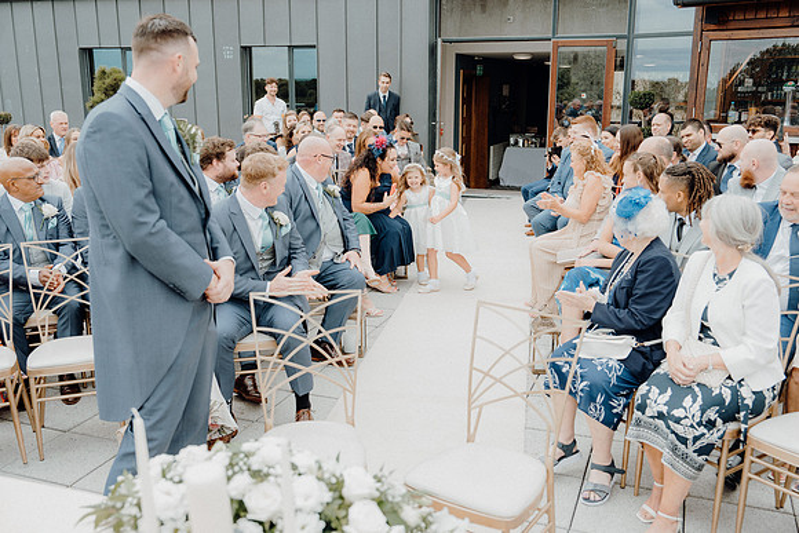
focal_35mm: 34
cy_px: 266
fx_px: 755
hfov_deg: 55.8
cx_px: 400
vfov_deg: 38.9
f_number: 3.5
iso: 125
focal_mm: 34
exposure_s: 1/400
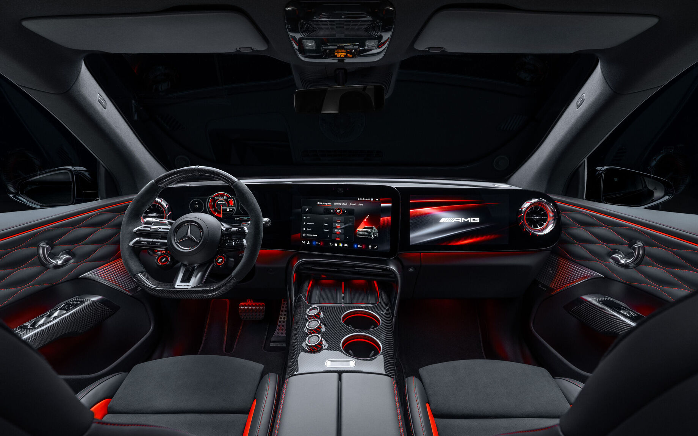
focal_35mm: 17
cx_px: 343
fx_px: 323
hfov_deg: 94.4
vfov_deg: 68.0
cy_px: 219
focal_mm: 16
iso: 200
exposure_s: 1/4
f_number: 10
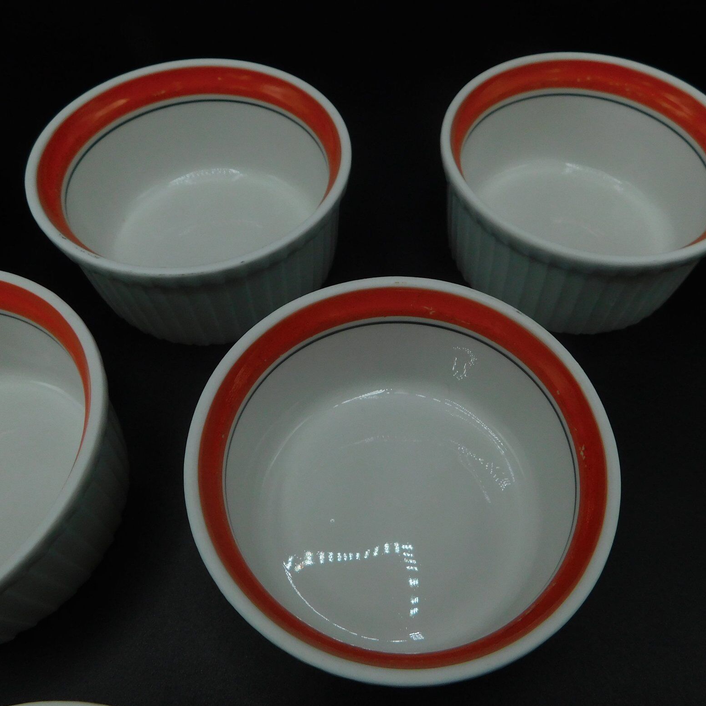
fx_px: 646
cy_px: 354
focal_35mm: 28
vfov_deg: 57.3
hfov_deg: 57.3
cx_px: 376
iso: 125
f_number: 3
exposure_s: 1/640
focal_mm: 4
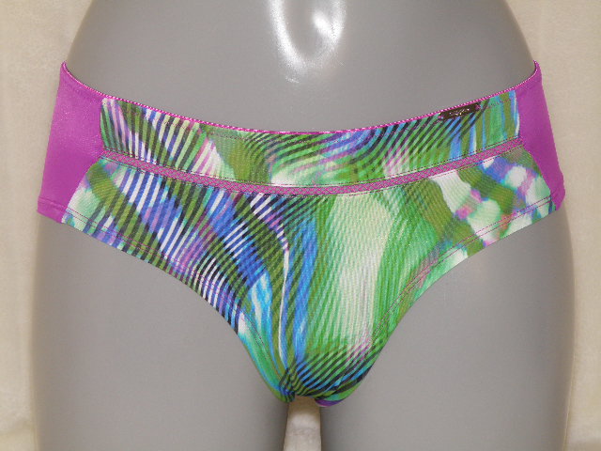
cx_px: 300
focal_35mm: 105
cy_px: 226
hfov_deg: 18.7
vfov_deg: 14.1
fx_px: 1823
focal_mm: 18.61
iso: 100
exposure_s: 1/100
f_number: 4.1
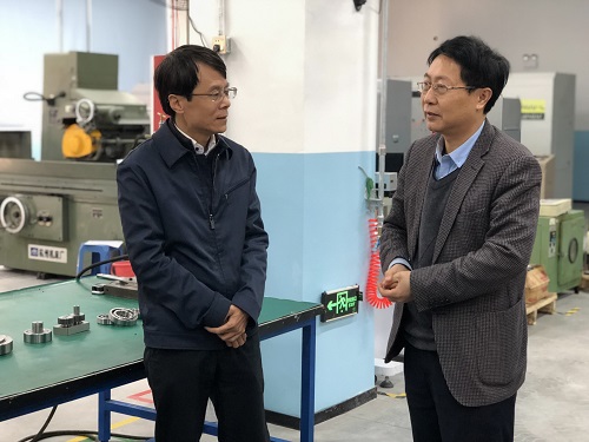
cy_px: 221
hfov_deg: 33.8
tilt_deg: -7.3
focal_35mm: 57
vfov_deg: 25.7
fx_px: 970
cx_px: 294
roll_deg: -1.4
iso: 400
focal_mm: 6.6
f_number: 2.8
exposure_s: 1/50
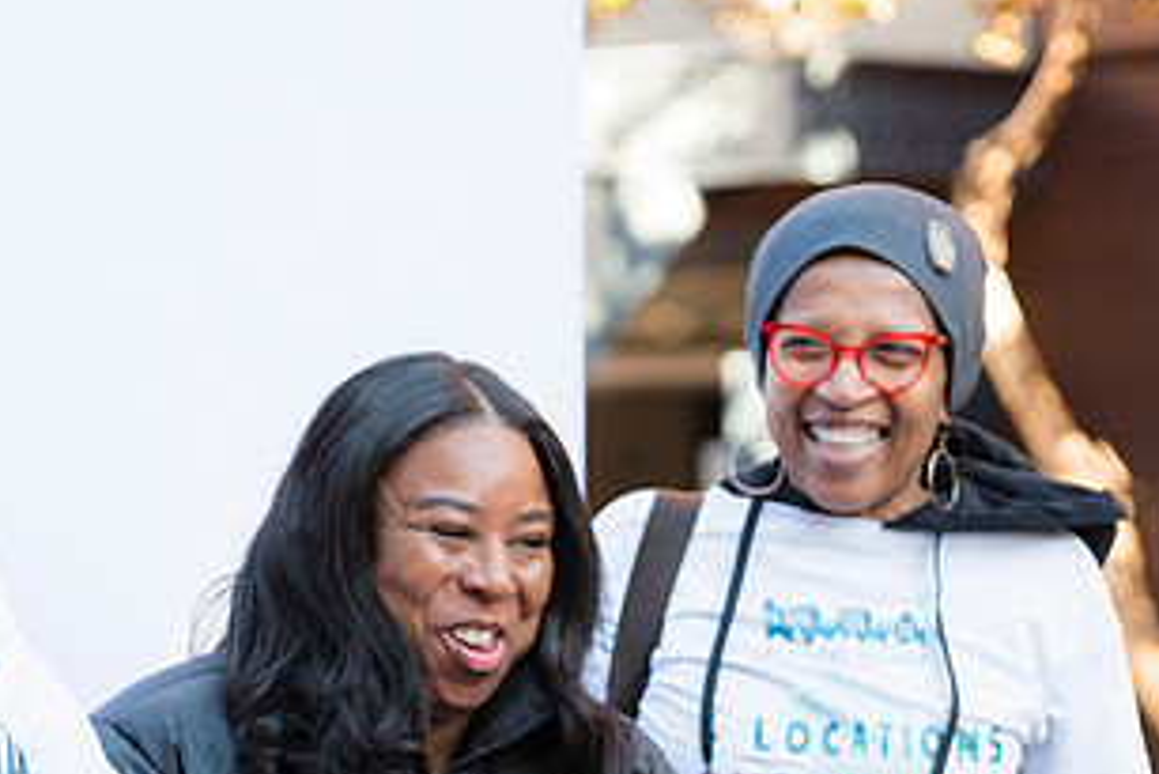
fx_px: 7923
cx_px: 476
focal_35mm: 246
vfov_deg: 5.6
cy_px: 689
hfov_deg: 8.4
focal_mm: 130
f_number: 4
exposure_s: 1/200
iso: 280
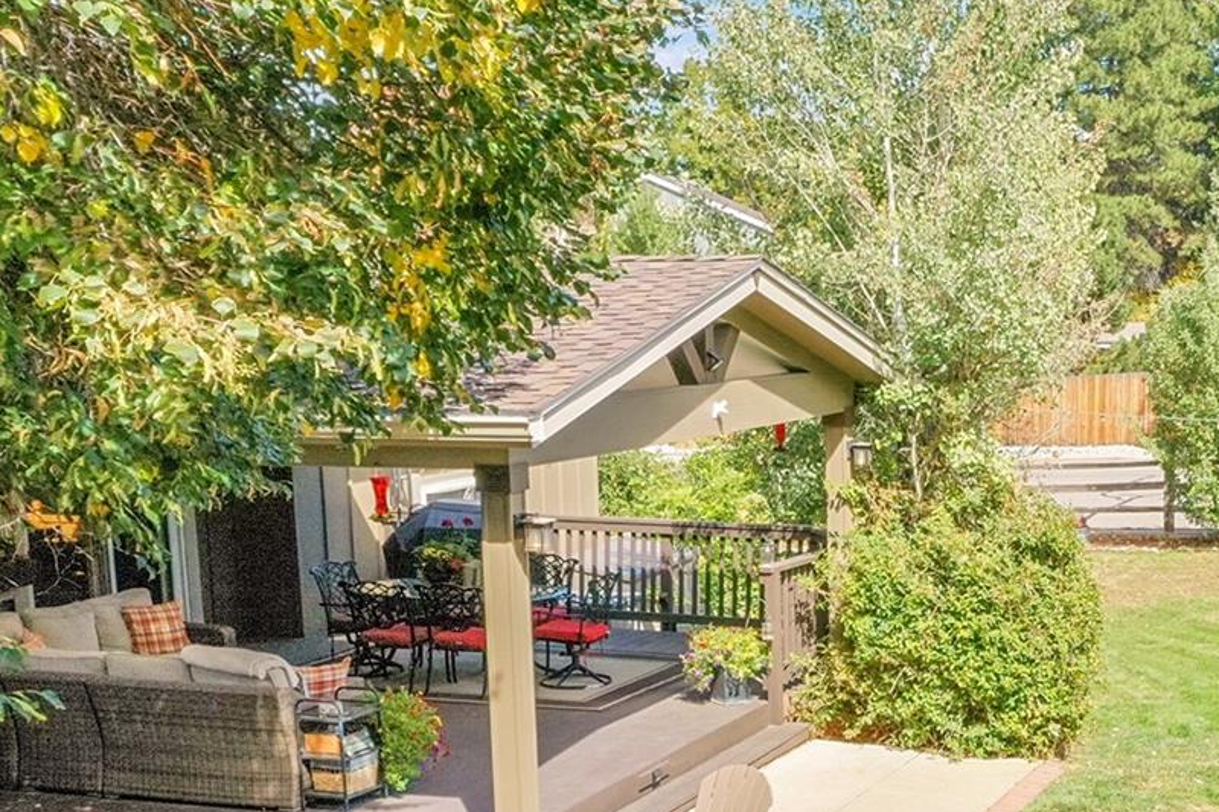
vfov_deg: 23.8
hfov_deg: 34.2
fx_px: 1896
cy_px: 669
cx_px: 1036
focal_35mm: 56
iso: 800
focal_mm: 10.26
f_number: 6.3
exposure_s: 1/640
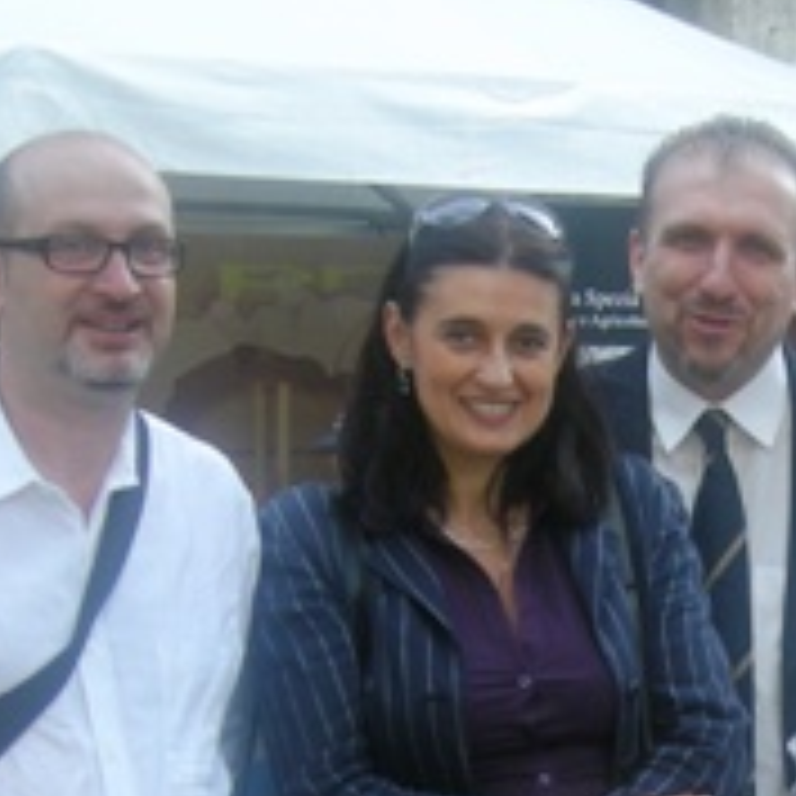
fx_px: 2992
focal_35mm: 115
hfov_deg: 14.8
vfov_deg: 14.7
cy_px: 953
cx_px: 872
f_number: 2.7
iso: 64
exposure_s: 1/138
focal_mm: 7.5
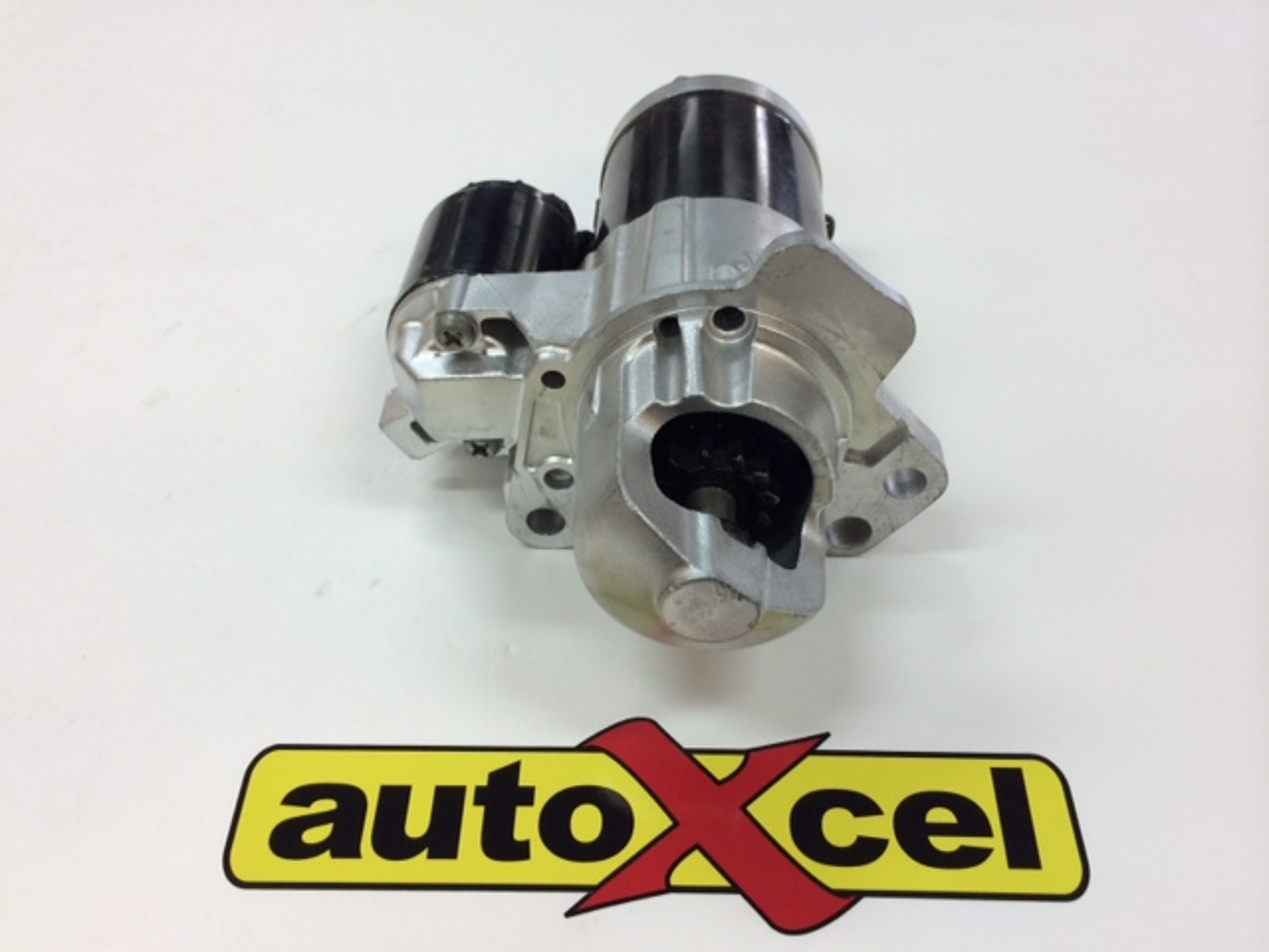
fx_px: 1100
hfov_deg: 60.0
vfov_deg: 46.8
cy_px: 476
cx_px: 634
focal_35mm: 30
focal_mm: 4.12
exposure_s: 1/33
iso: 40
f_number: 2.2
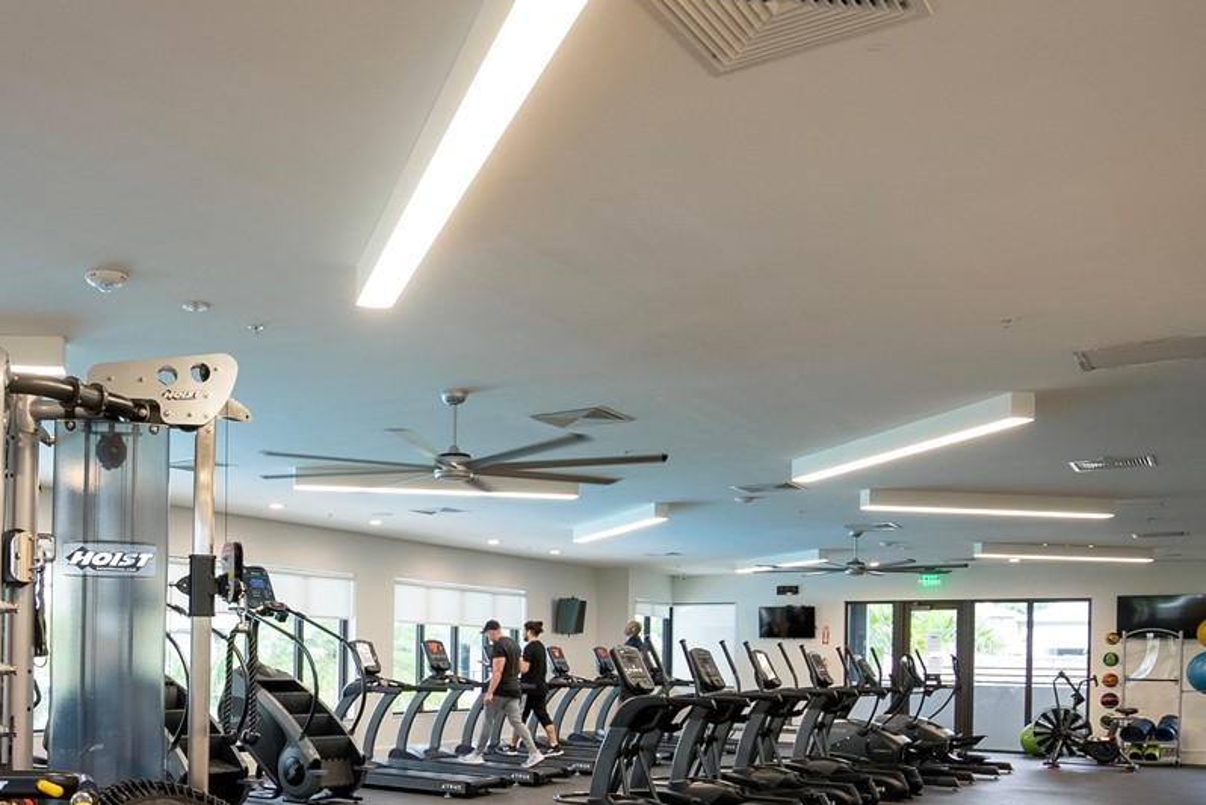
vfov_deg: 37.5
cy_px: 649
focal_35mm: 34
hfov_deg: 53.4
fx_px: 1140
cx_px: 311
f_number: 4
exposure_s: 1/30
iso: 800
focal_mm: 16
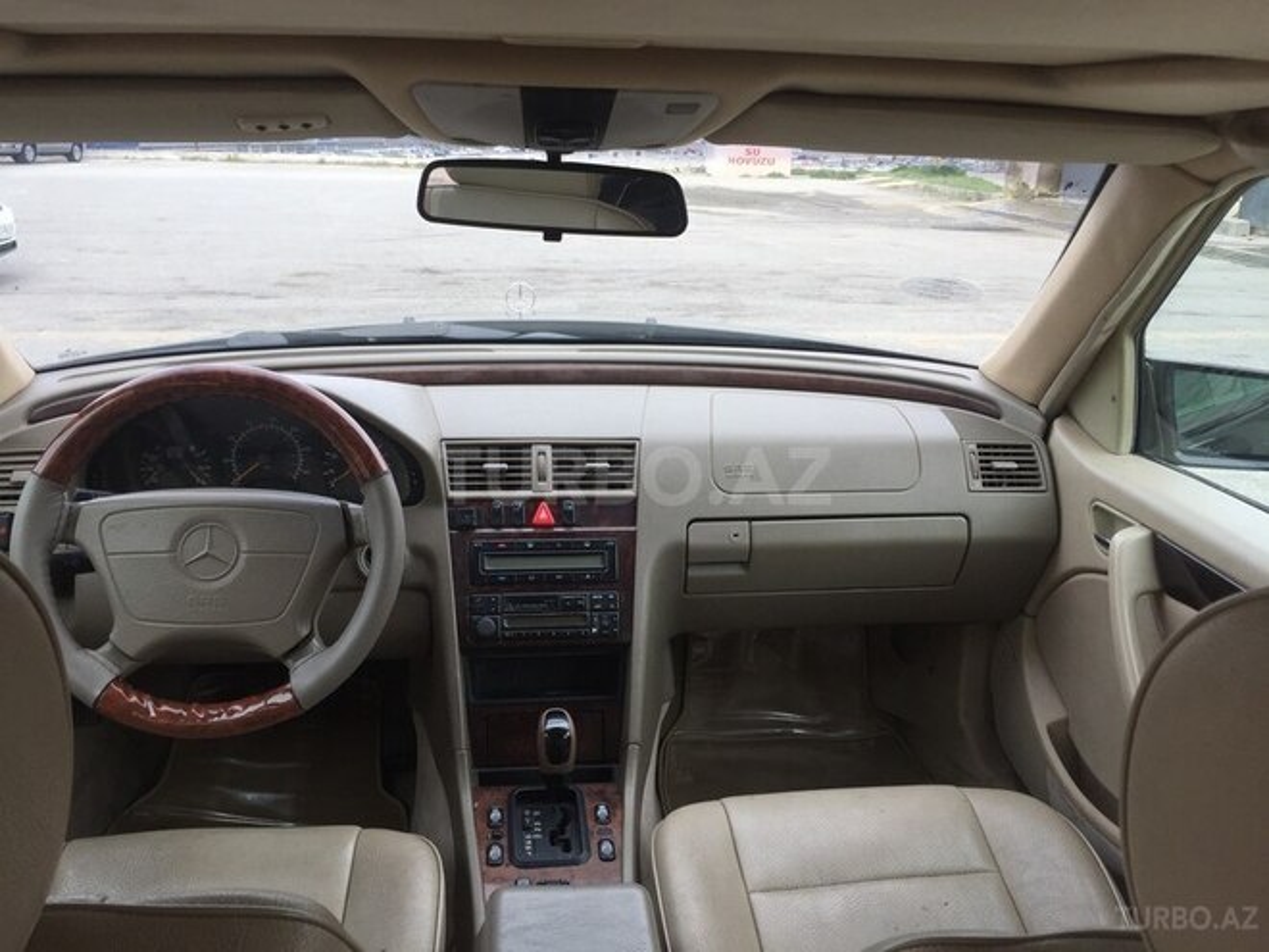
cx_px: 634
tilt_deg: -19.6
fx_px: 1063
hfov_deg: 61.7
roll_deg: -2.3
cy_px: 476
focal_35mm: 29
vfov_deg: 48.2
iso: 32
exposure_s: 1/408
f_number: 2.2
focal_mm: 4.15
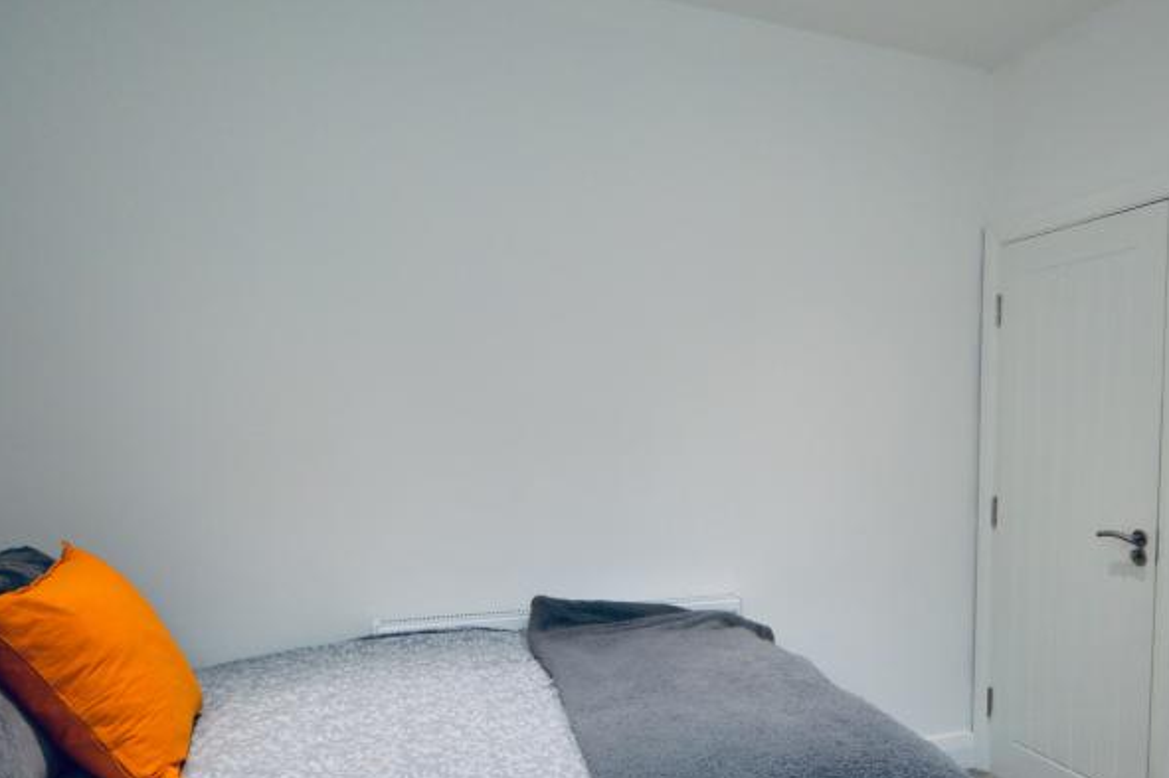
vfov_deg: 49.1
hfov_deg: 67.7
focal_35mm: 26
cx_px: 771
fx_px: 844
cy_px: 480
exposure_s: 1/60
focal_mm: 10
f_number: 4
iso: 800
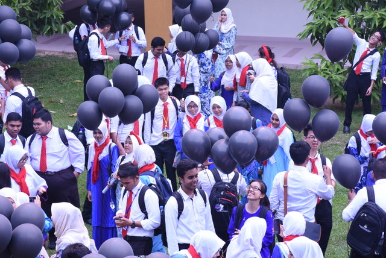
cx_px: 193
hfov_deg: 18.2
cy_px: 129
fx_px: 1207
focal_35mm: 112
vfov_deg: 12.2
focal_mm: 75
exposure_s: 1/160
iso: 400
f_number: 10
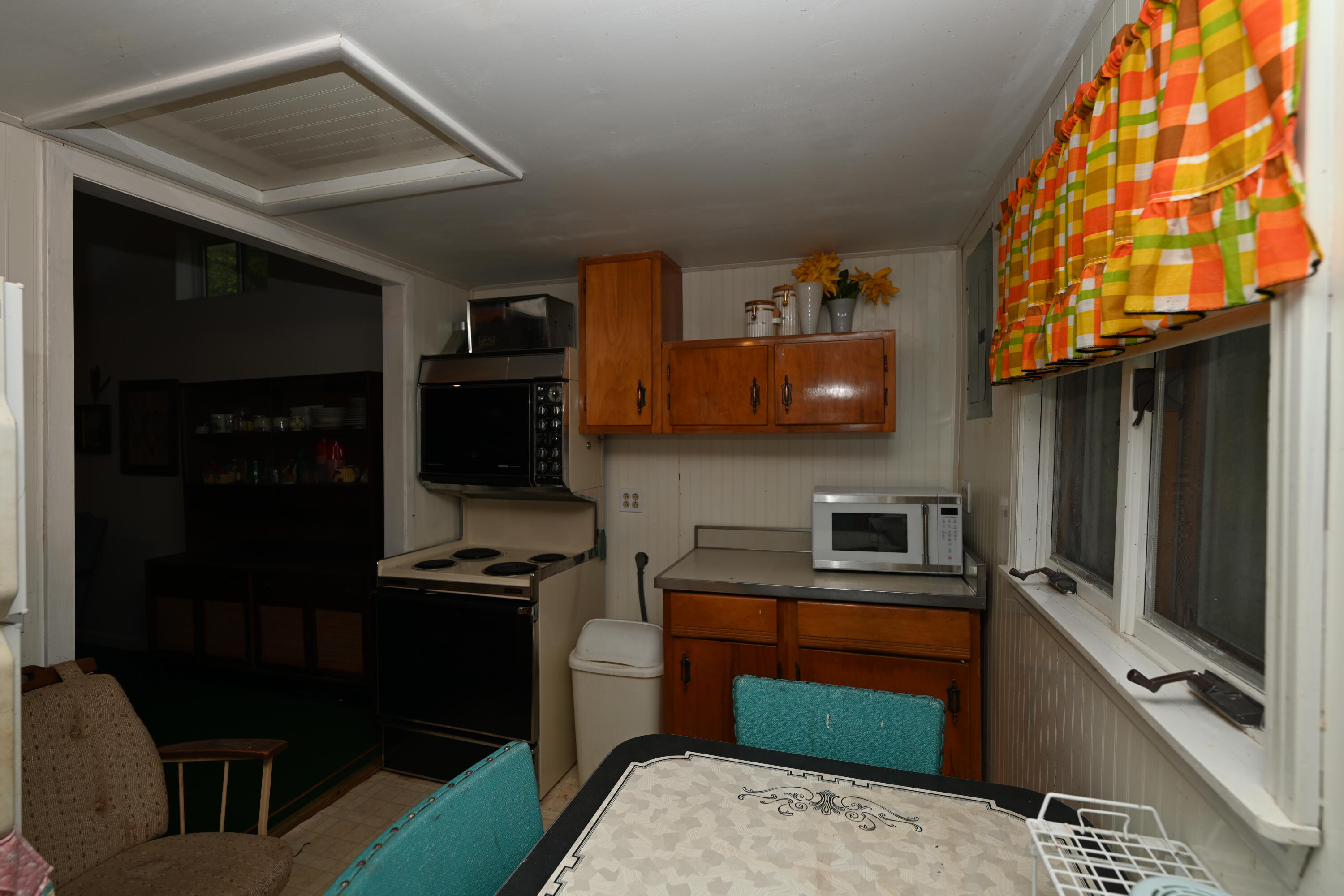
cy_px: 448
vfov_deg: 73.7
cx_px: 672
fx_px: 597
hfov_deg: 96.7
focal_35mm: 16
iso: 64
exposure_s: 1/60
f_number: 4
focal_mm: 16
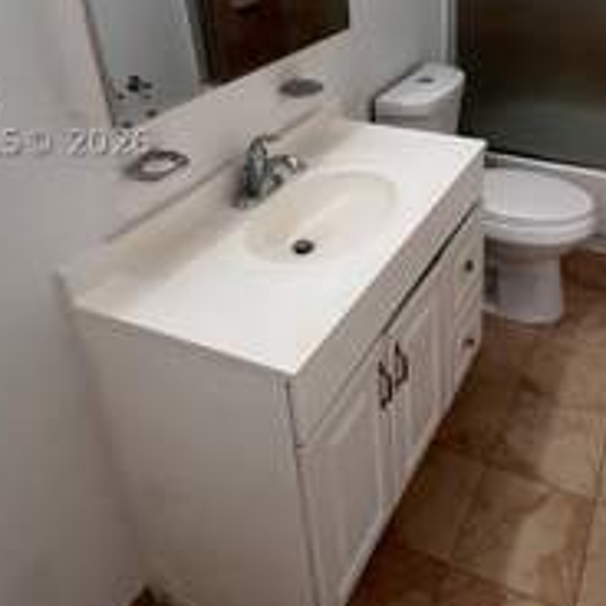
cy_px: 142
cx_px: 454
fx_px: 594
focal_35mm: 30
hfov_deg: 51.7
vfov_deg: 51.4
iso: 64
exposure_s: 1/120
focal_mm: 1.57
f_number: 1.8
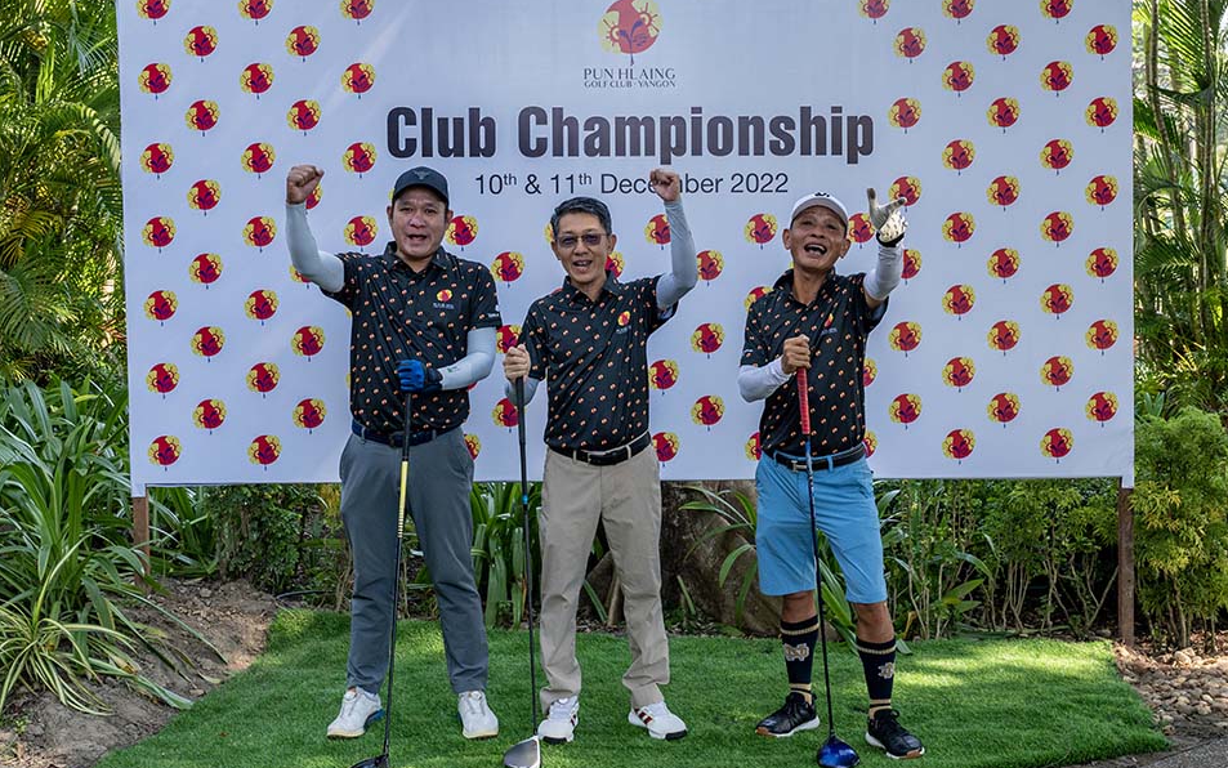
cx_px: 612
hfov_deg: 49.3
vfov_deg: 32.0
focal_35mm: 40
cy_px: 394
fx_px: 1339
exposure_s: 1/320
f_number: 8
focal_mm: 39
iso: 1000
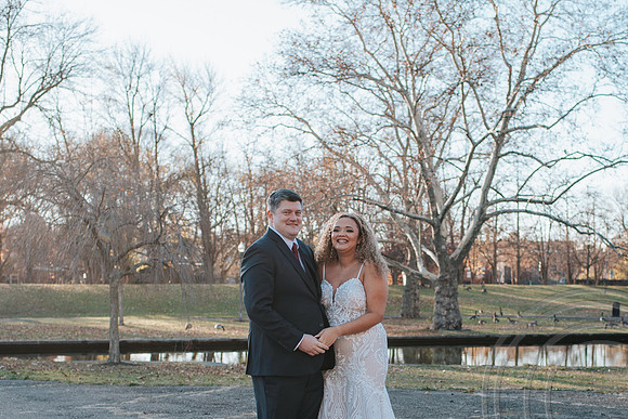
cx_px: 375
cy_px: 359
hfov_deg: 33.3
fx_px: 1046
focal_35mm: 60
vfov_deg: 22.2
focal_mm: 35
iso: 180
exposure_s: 1/800
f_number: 2.8
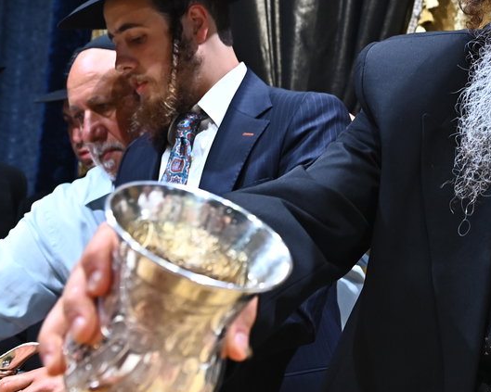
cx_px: 446
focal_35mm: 72
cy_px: 46
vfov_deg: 20.8
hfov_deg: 25.6
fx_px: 1046
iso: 1250
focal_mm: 29
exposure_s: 1/160
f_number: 4.5
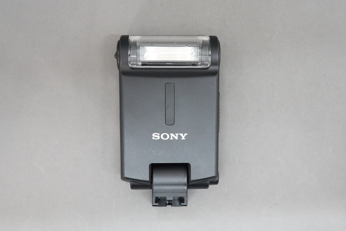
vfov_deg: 29.2
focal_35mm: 46
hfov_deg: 42.7
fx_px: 442
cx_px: 173
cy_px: 116
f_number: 5.6
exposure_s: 1/50
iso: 2500
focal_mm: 17.19
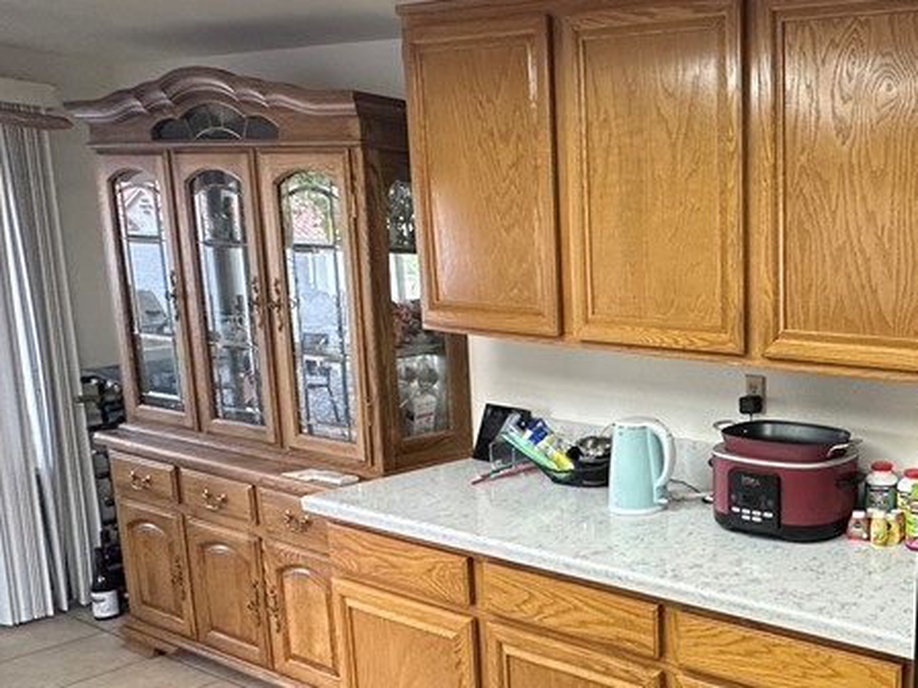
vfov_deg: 44.0
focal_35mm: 32
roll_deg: -2.5
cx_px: 949
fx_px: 849
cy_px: 393
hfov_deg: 46.1
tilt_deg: -9.1
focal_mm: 2.22
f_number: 2.2
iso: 200
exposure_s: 1/60
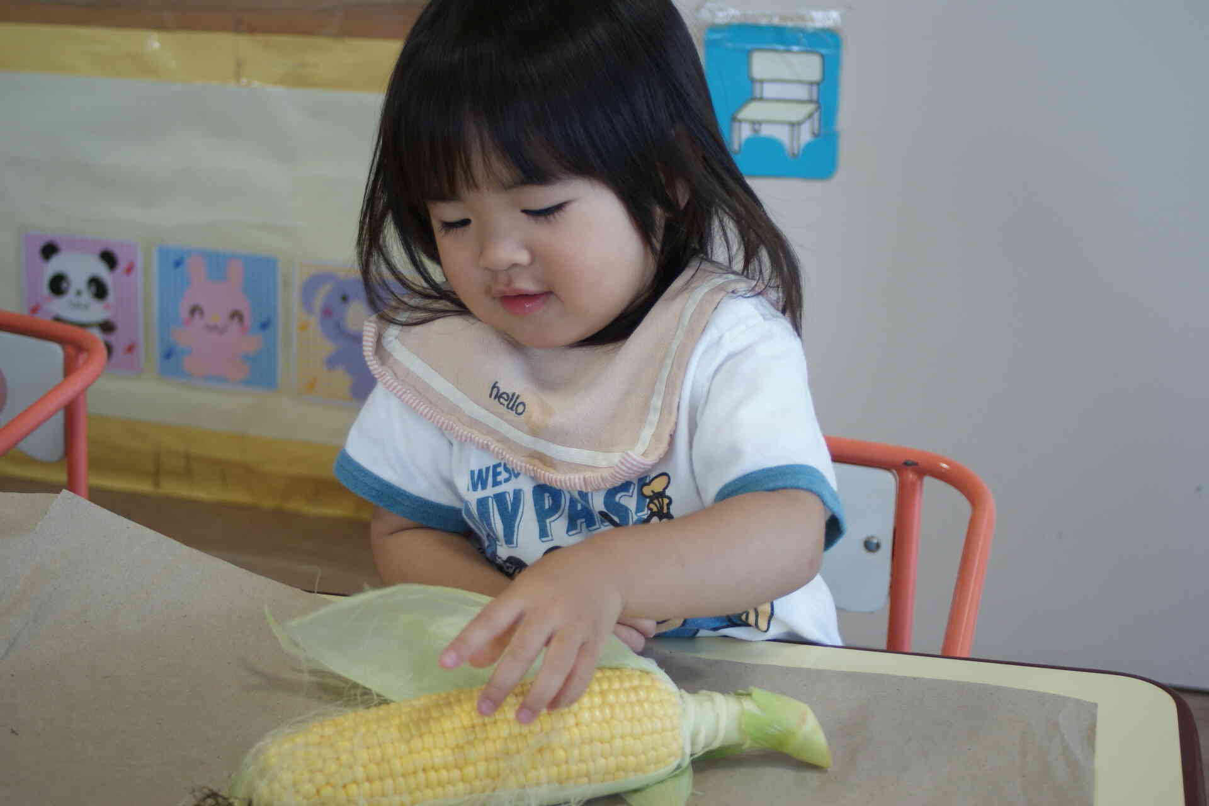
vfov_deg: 25.8
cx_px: 604
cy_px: 403
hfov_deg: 37.9
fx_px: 1763
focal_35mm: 52
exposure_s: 1/60
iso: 200
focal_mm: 35
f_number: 4
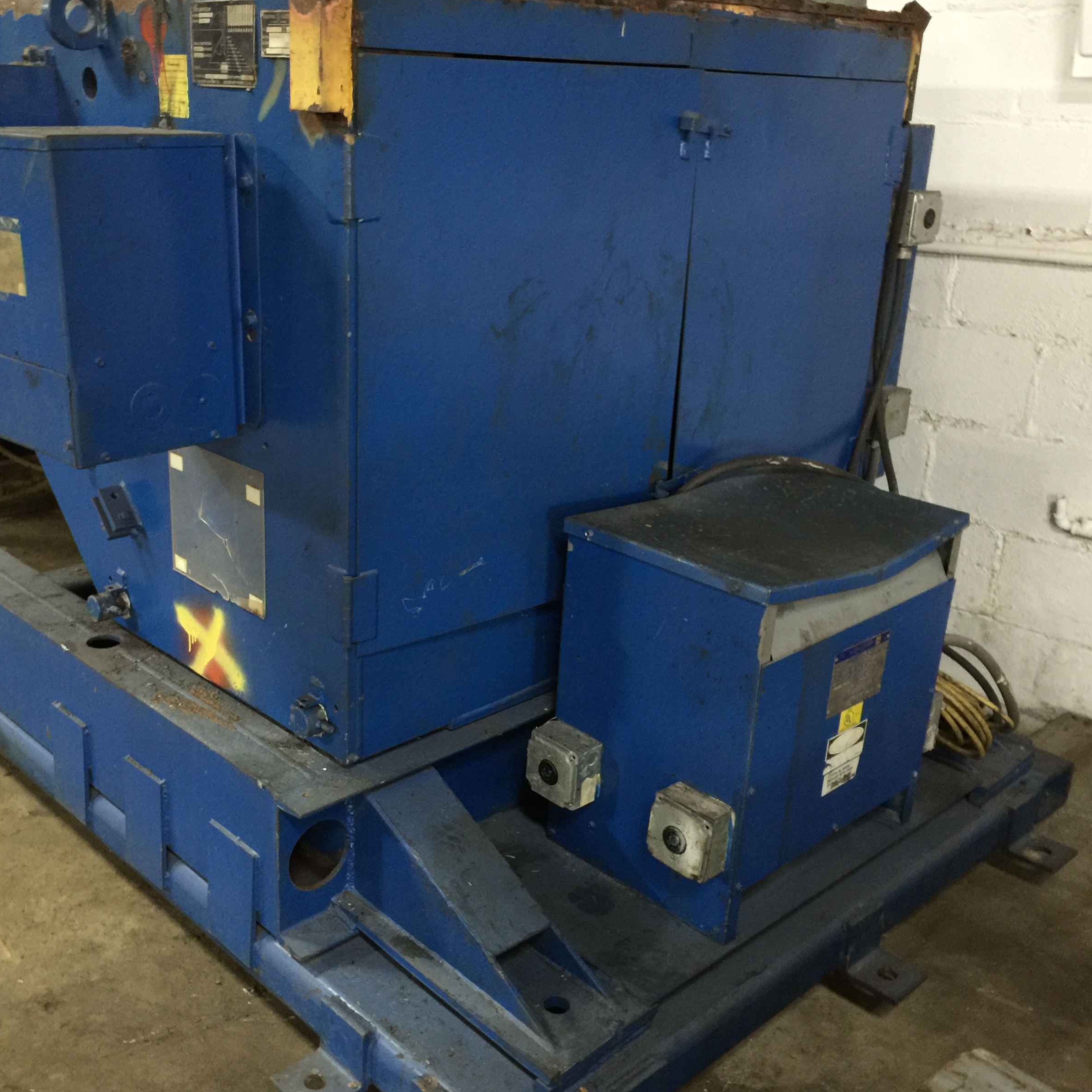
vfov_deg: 47.2
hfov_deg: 47.0
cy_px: 536
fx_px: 1249
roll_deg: -0.5
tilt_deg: -20.1
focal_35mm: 35
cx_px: 449
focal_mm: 4.15
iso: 100
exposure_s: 1/4
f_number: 2.2
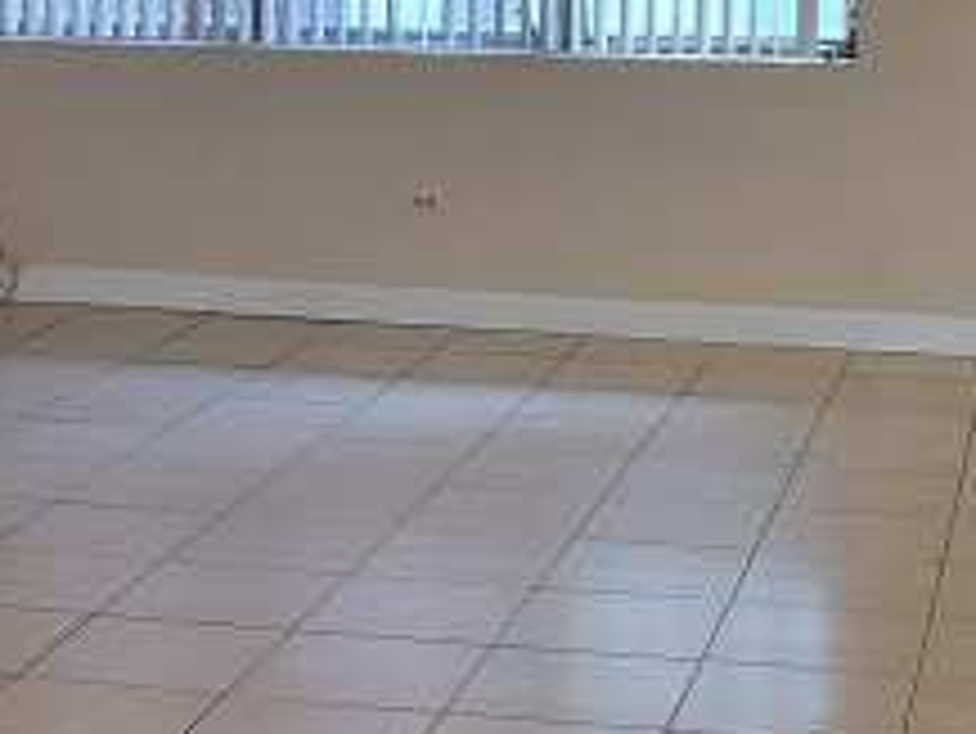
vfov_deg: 15.4
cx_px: 558
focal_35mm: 96
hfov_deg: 20.4
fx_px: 2708
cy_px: 378
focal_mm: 5.4
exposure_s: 1/120
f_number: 1.8
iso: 320
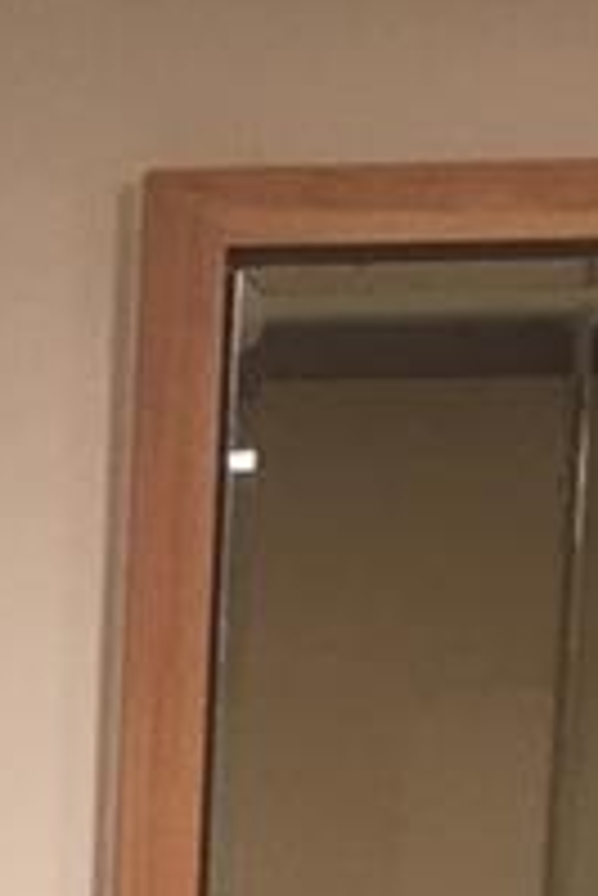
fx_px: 4527
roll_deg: +1.3
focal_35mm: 182
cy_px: 1959
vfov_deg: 10.2
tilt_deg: -7.8
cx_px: -1165
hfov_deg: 6.8
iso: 32
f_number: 2.2
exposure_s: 1/15
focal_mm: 4.15
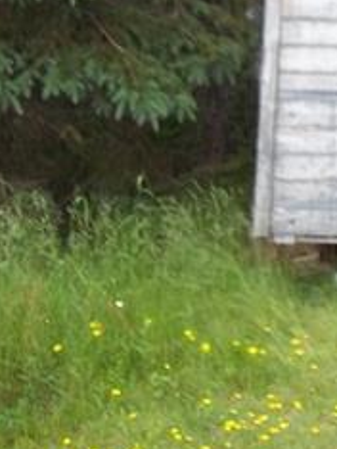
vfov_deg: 17.1
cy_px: -200
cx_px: 504
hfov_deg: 13.3
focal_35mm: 105
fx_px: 1360
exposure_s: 1/250
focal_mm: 5.7
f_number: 2.9
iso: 80
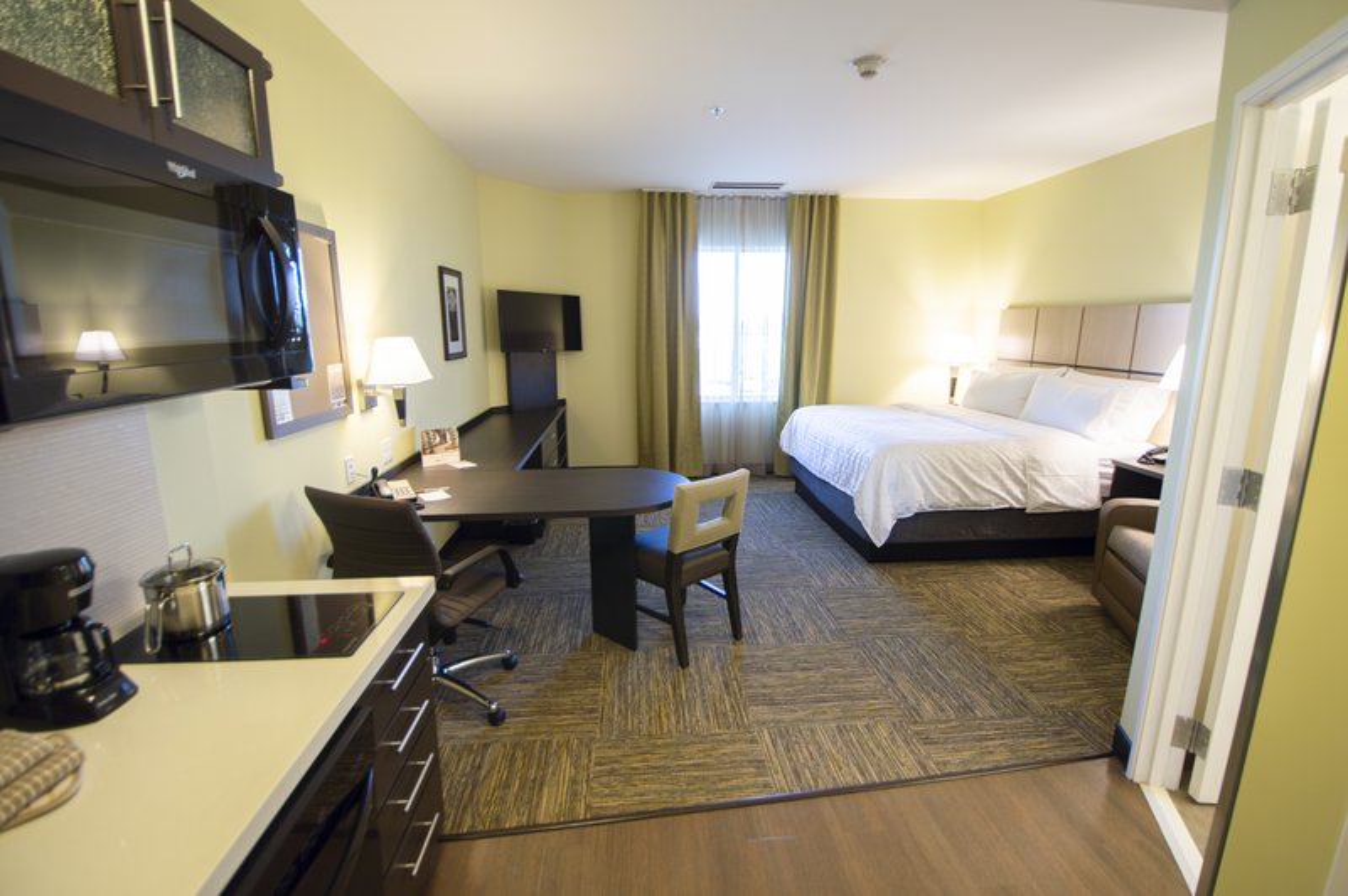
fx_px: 561
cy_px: 448
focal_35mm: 15
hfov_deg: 100.4
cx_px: 674
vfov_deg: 77.2
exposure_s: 1/10
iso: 100
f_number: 3.5
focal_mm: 10
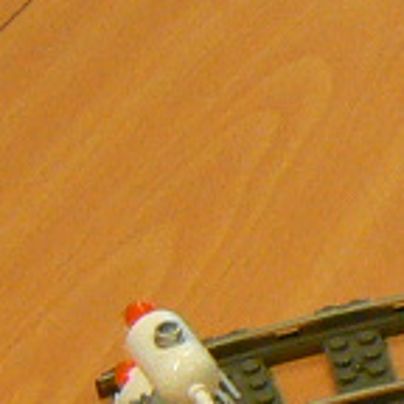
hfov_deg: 5.5
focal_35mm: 283
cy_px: 567
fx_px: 3737
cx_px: 1484
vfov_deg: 6.1
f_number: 2.8
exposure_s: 1/30
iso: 160
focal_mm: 6
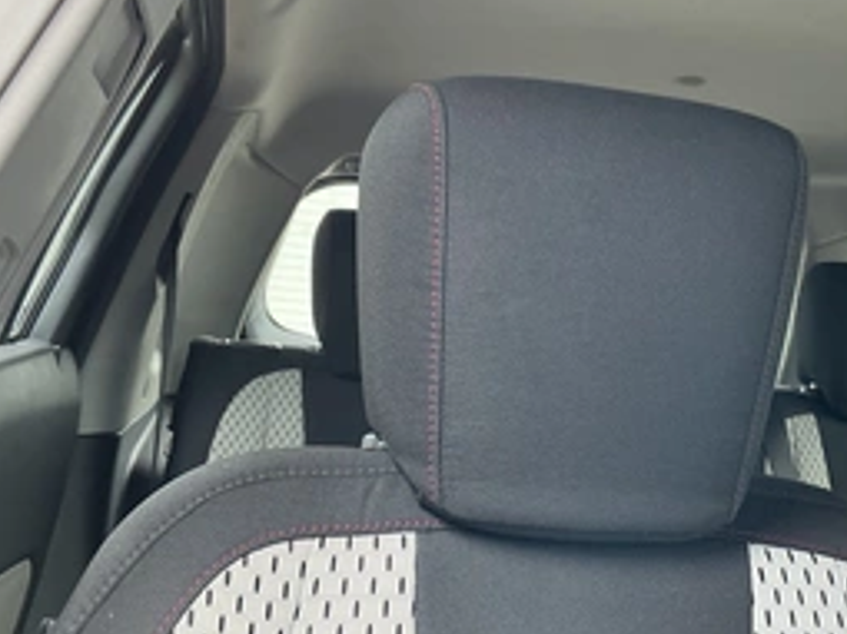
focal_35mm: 44
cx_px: 498
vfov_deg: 32.8
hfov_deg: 42.8
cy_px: 339
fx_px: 1076
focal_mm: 3
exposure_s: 1/85
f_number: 1.8
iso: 64
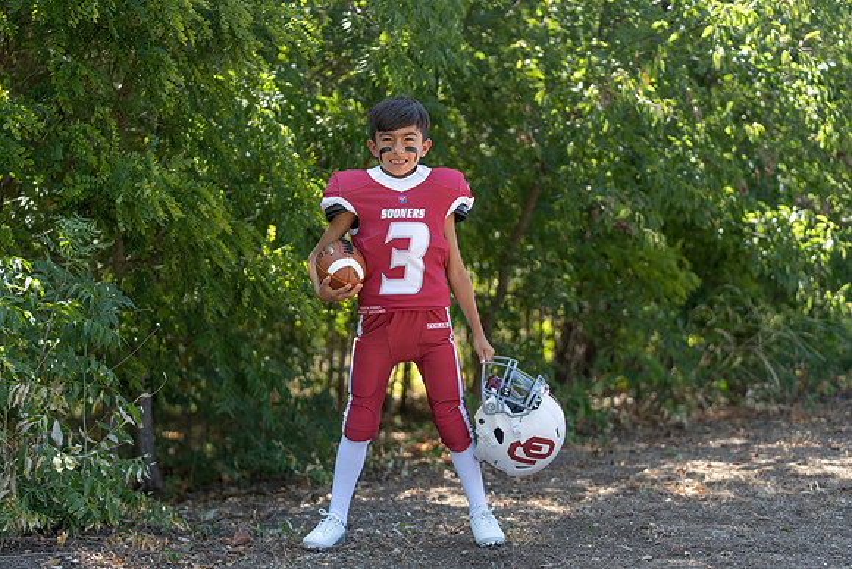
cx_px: 426
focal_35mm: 70
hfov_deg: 28.8
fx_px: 1657
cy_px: 284
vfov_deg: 19.5
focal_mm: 70
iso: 100
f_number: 2.8
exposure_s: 1/320
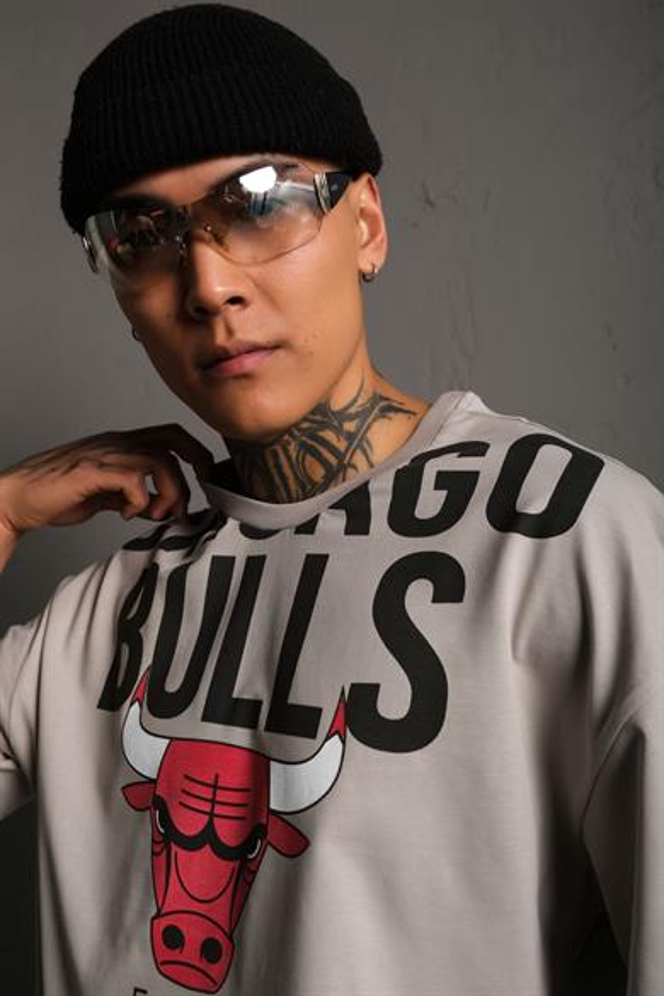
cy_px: 498
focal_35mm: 33
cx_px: 332
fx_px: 913
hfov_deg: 40.0
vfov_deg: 57.2
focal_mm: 22.3
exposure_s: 1/160
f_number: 5
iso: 160
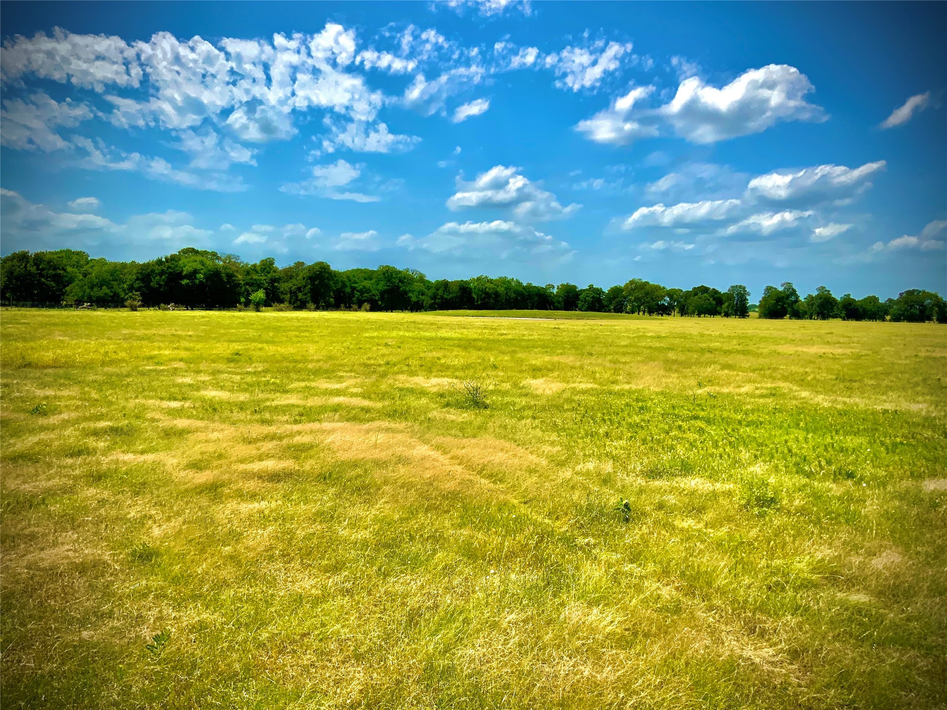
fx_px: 793
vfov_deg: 48.2
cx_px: 474
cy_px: 355
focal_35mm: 29
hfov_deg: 61.7
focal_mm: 3
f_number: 1.8
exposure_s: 1/3534
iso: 20
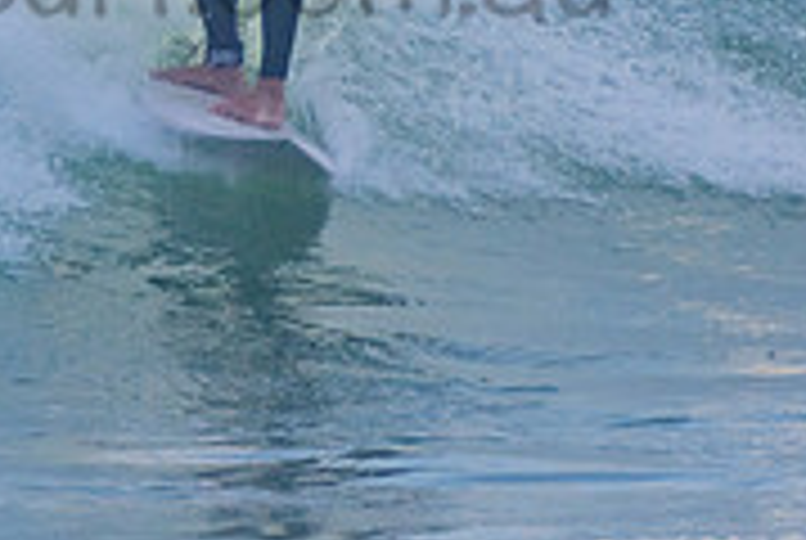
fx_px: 45076
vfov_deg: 0.7
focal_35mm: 2010
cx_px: 135
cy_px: -88
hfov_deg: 1.0
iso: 400
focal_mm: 400
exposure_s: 1/1250
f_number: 5.6
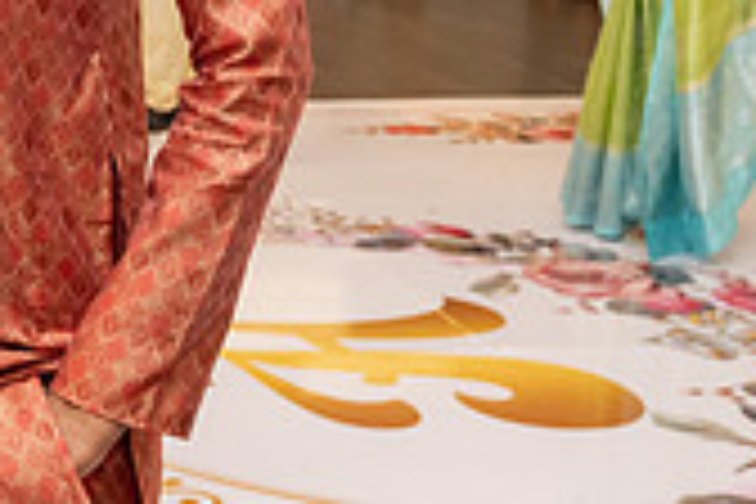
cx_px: -369
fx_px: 2100
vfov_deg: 13.4
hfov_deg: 18.2
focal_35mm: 100
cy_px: -65
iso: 1250
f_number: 4
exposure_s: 1/160
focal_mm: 28
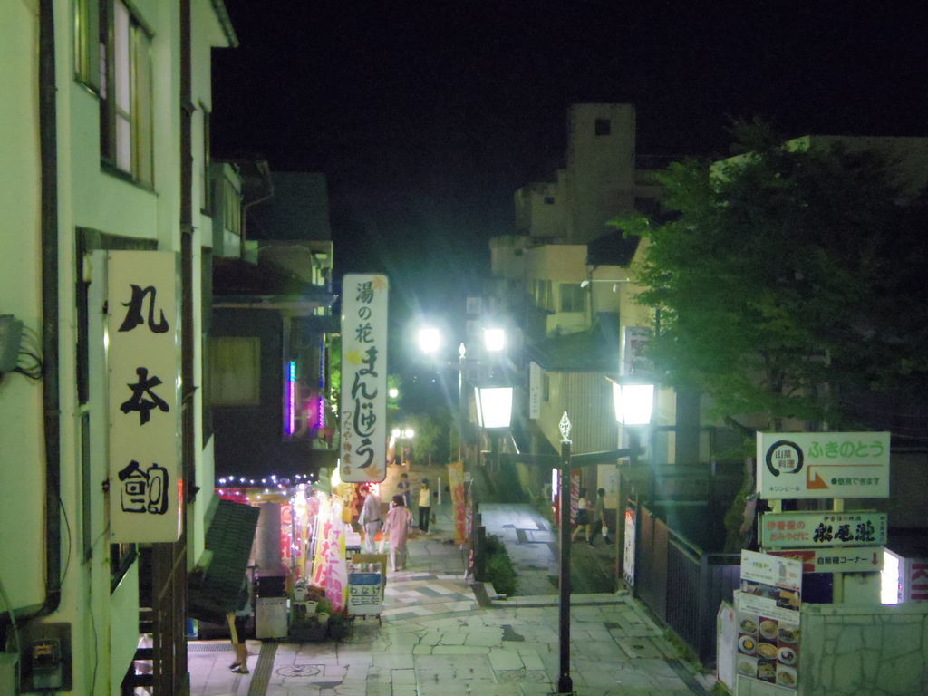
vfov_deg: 30.9
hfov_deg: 40.4
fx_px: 1260
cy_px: 348
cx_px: 464
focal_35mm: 47
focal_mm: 8.5
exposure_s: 1/50
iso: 3200
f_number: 1.9
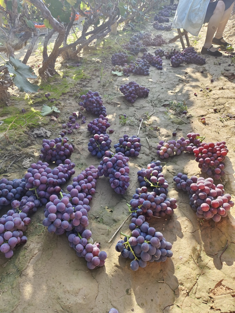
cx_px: 118
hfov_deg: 58.9
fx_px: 208
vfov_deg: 73.9
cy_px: 156
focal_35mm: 23
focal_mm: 5.56
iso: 71
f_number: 1.88
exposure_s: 1/142
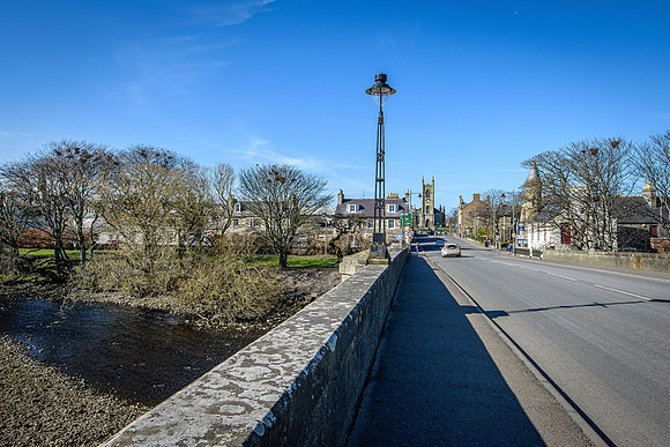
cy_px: 224
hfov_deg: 69.9
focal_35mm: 26
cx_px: 335
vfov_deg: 50.0
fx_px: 479
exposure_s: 1/250
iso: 400
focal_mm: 24
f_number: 13
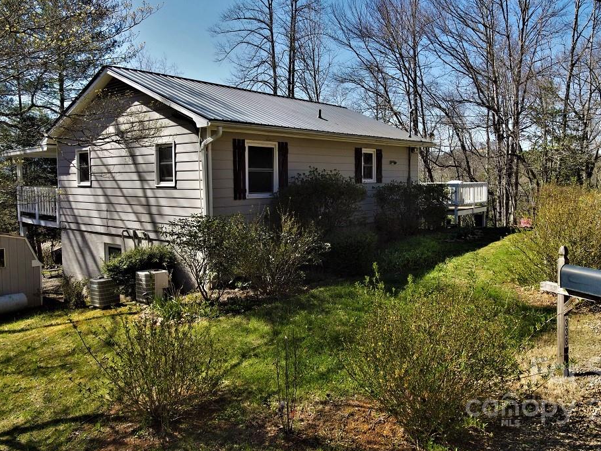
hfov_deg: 65.2
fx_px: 469
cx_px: 326
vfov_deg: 51.3
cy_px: 199
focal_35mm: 27
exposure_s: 1/320
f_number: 2.8
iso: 100
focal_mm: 4.5
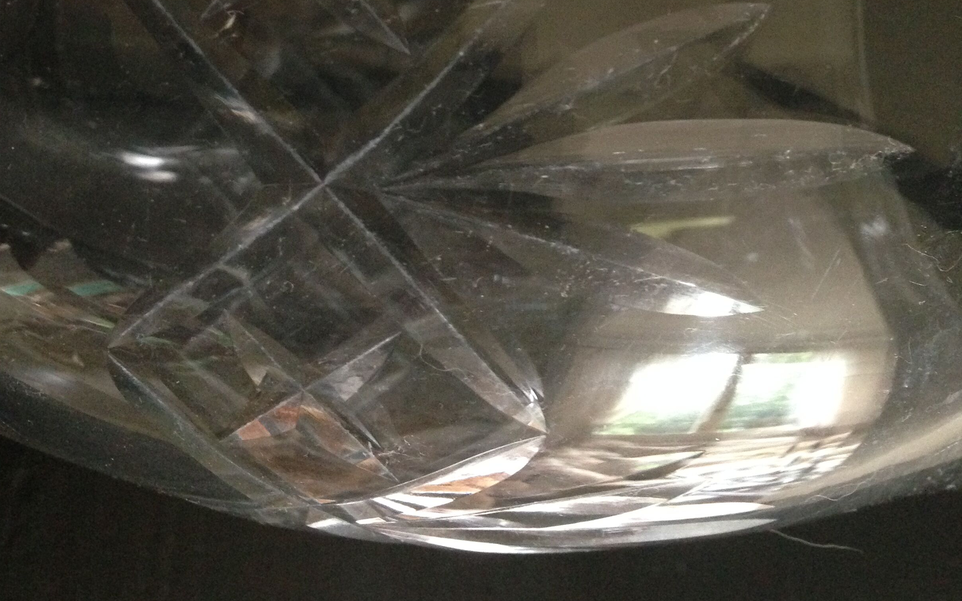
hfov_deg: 42.6
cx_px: 480
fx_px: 1232
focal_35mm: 47
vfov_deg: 25.9
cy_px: -12
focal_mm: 4.12
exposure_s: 1/20
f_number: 2.4
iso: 320
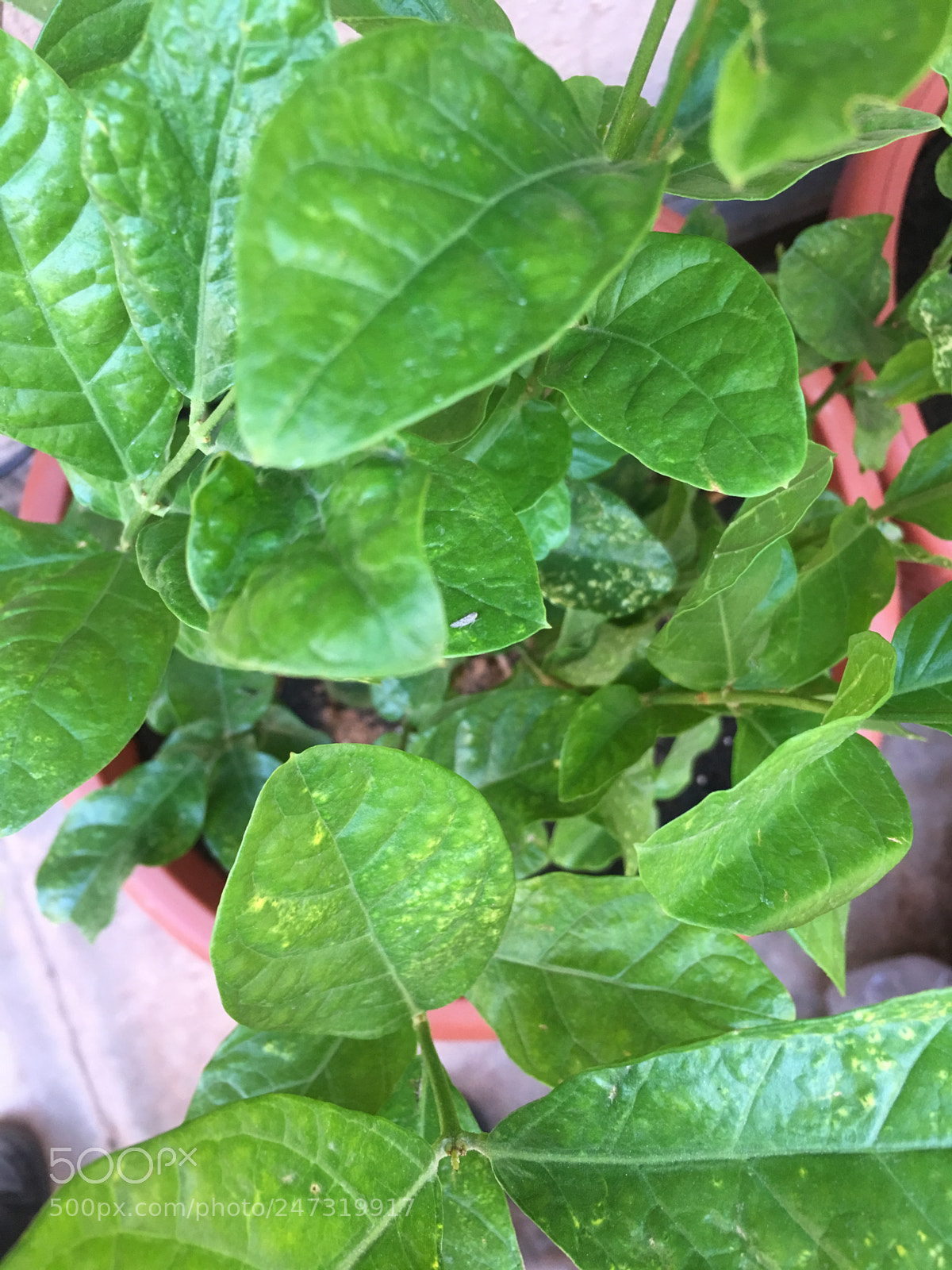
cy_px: 635
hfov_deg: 48.2
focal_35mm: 29
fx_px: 1063
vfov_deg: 61.7
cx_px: 476
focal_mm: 4.15
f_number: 2.2
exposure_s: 1/15
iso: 32
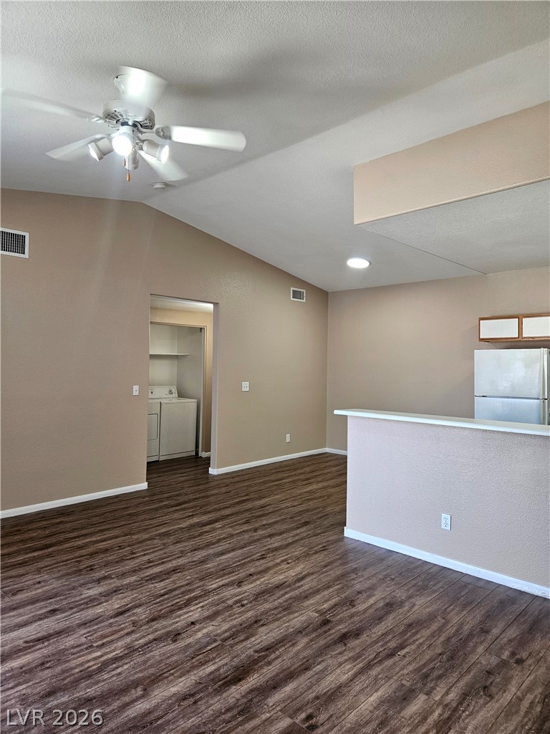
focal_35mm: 23
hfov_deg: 58.9
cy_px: 367
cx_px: 275
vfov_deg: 73.9
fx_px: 487
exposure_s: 1/120
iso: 160
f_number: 1.8
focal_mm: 5.4
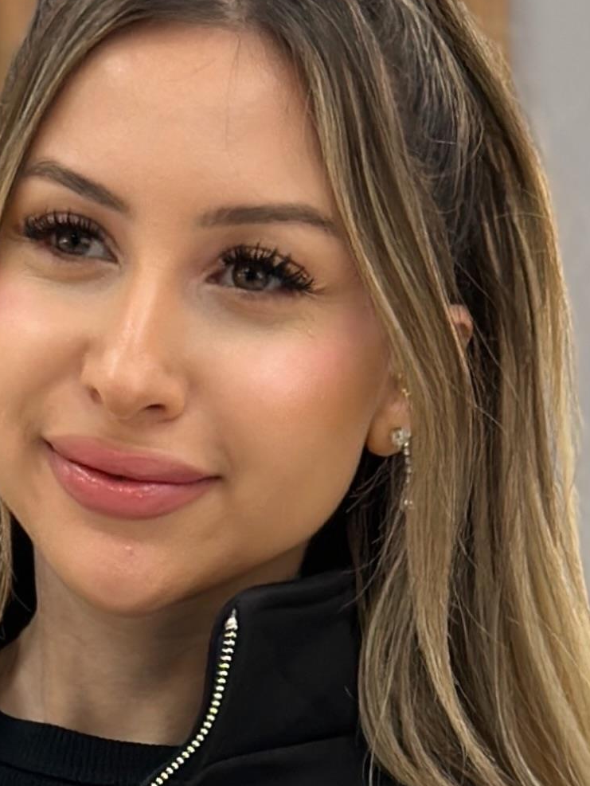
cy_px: 1429
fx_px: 4451
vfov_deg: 9.6
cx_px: 152
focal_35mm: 196
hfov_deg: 7.6
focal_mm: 6.86
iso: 125
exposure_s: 1/100
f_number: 1.78
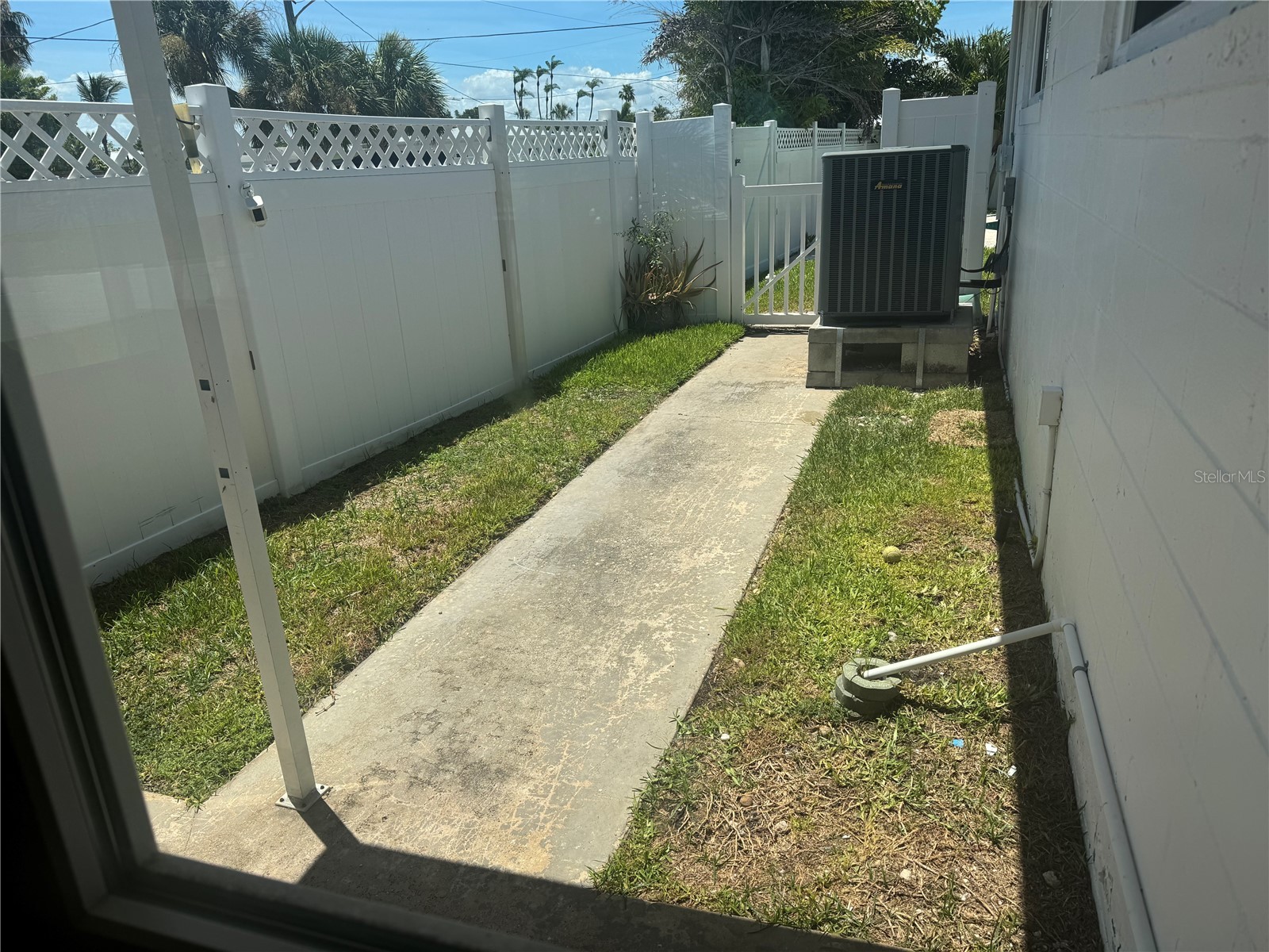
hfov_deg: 71.6
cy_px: 476
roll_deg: +4.4
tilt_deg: -20.1
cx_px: 634
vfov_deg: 56.8
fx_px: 880
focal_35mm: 24
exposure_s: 1/4310
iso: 80
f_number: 1.78
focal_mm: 6.76
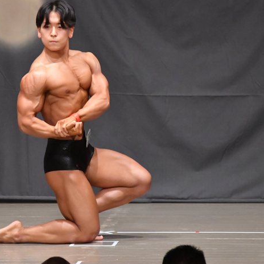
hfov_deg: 4.3
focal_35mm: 404
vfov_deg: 4.3
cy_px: 125
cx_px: 77
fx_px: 3486
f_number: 5.6
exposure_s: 1/400
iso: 8000
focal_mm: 190
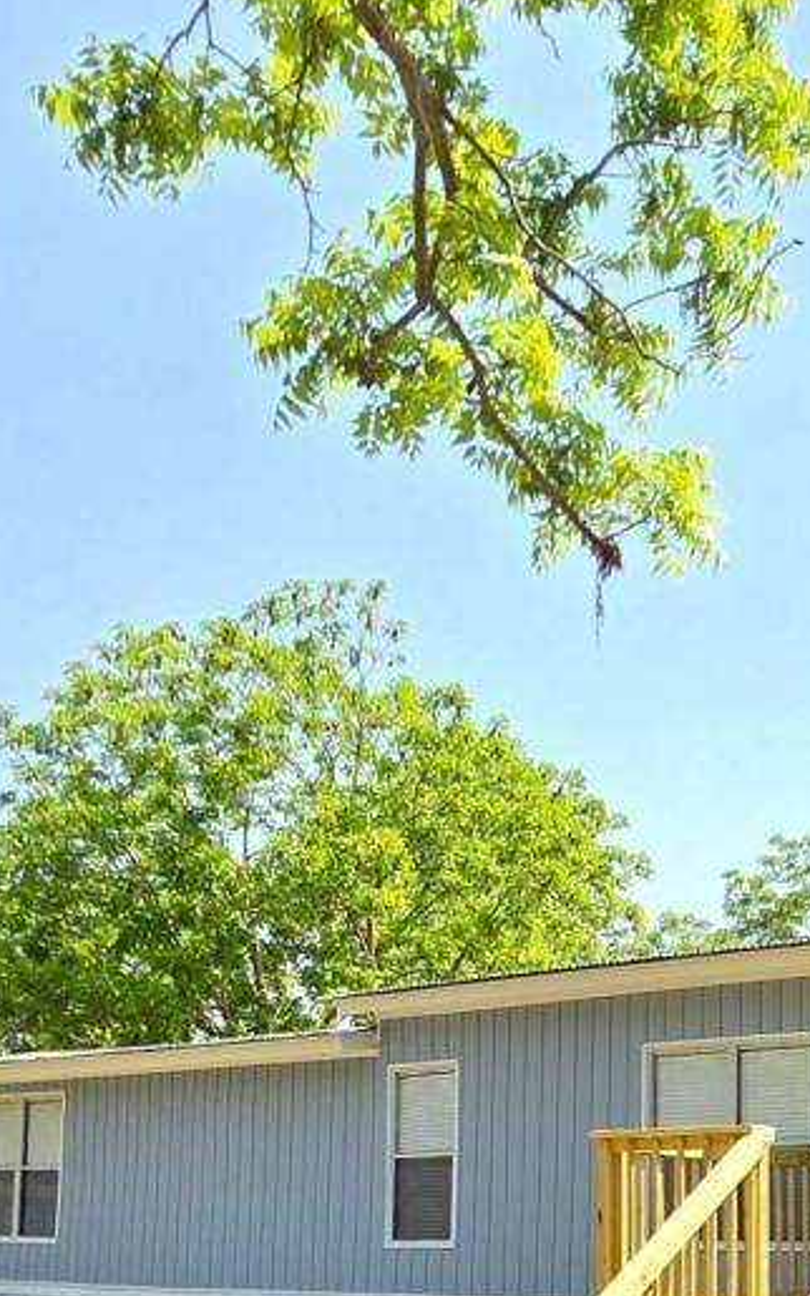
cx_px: 765
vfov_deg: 44.0
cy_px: 1107
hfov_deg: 29.0
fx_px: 1483
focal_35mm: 42
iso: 50
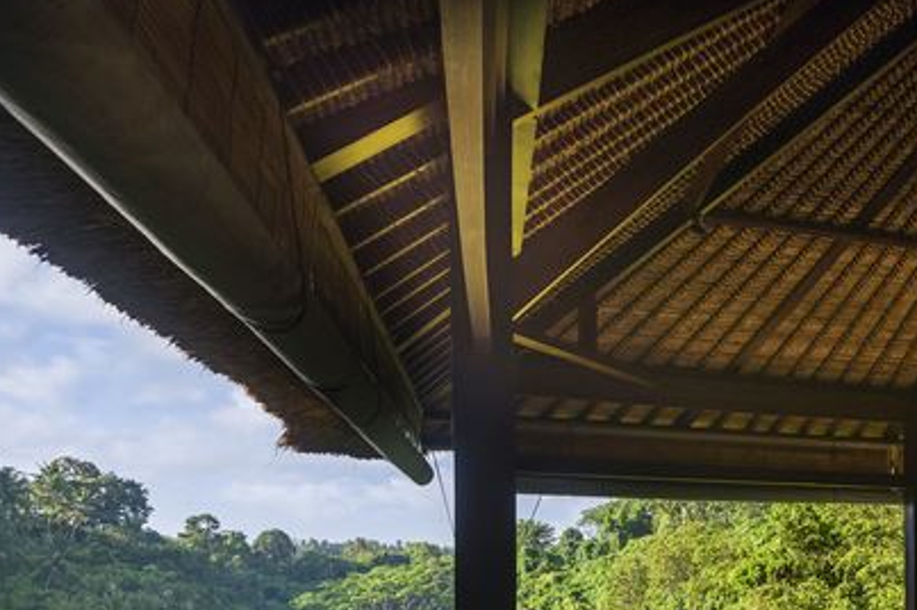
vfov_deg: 38.9
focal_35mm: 31
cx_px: 755
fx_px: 789
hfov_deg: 55.3
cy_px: 564
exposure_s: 1/125
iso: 100
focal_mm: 16
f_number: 6.3
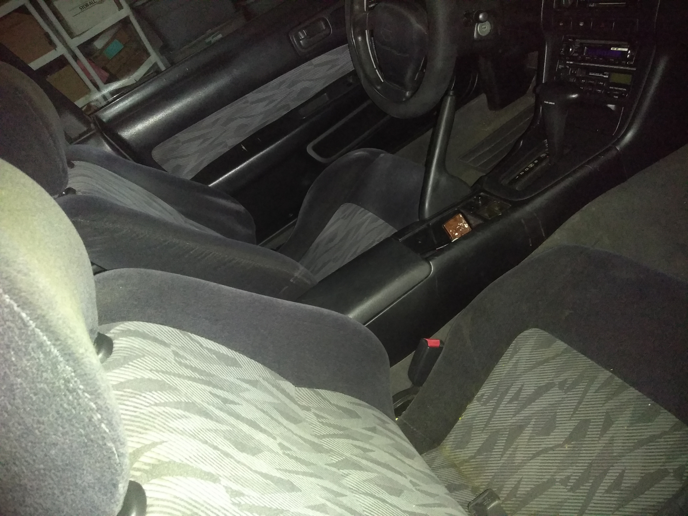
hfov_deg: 81.7
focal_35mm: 20
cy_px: 258
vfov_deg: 66.0
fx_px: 398
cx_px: 344
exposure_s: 1/15
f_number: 2.2
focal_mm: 3.46
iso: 832
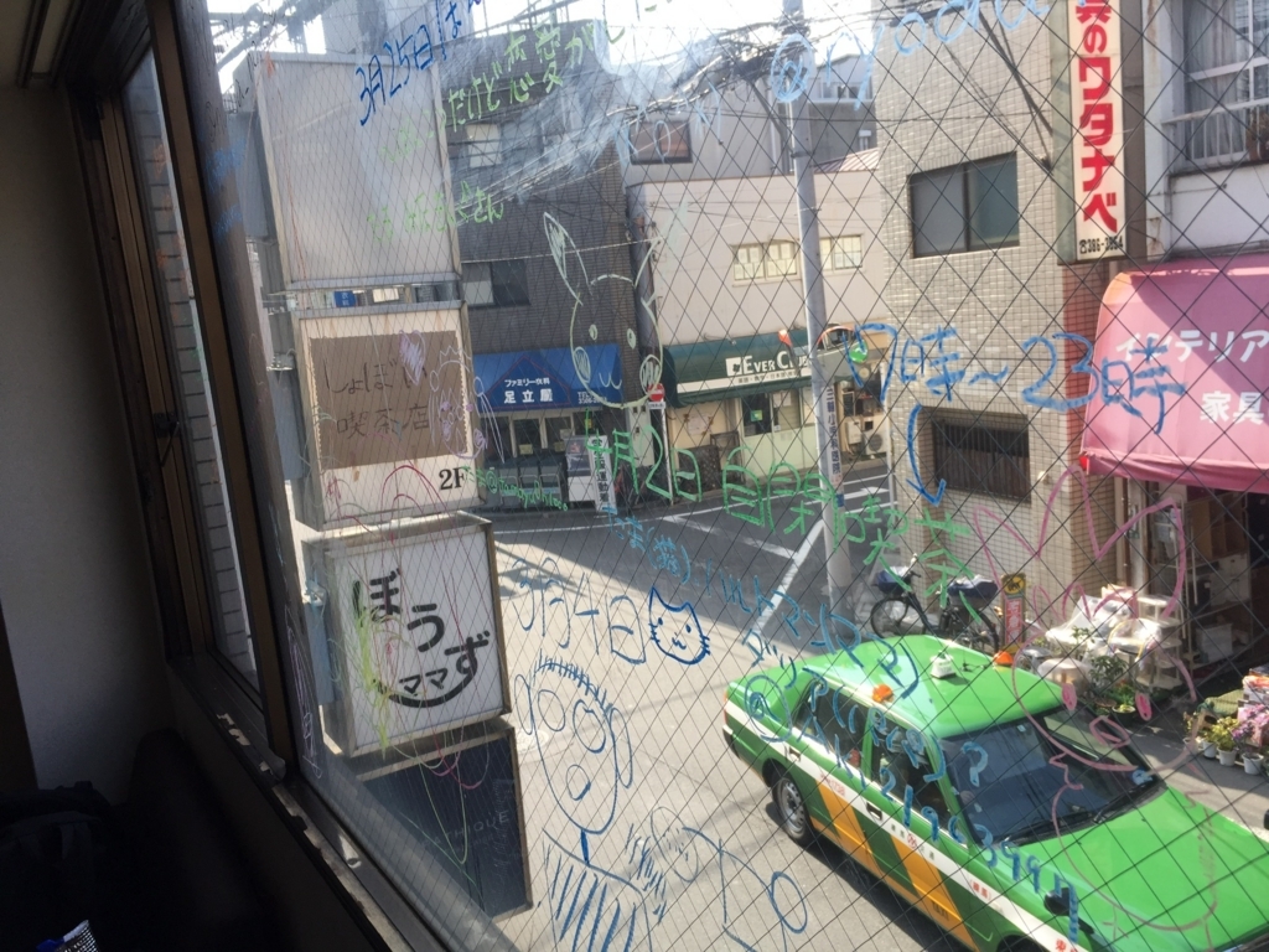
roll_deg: +3.9
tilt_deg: -9.2
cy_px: 476
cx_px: 634
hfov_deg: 61.7
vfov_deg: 48.2
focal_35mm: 29
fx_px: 1063
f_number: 2.2
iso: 32
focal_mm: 4.15
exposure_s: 1/421
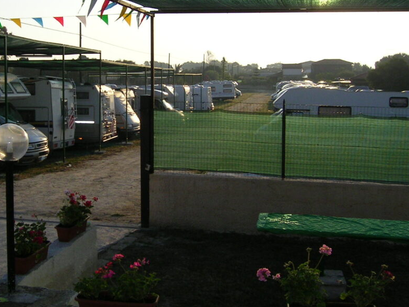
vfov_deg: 30.8
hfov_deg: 40.0
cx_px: 143
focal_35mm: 47
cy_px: 115
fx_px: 555
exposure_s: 1/534
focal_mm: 5.6
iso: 71
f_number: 4.8
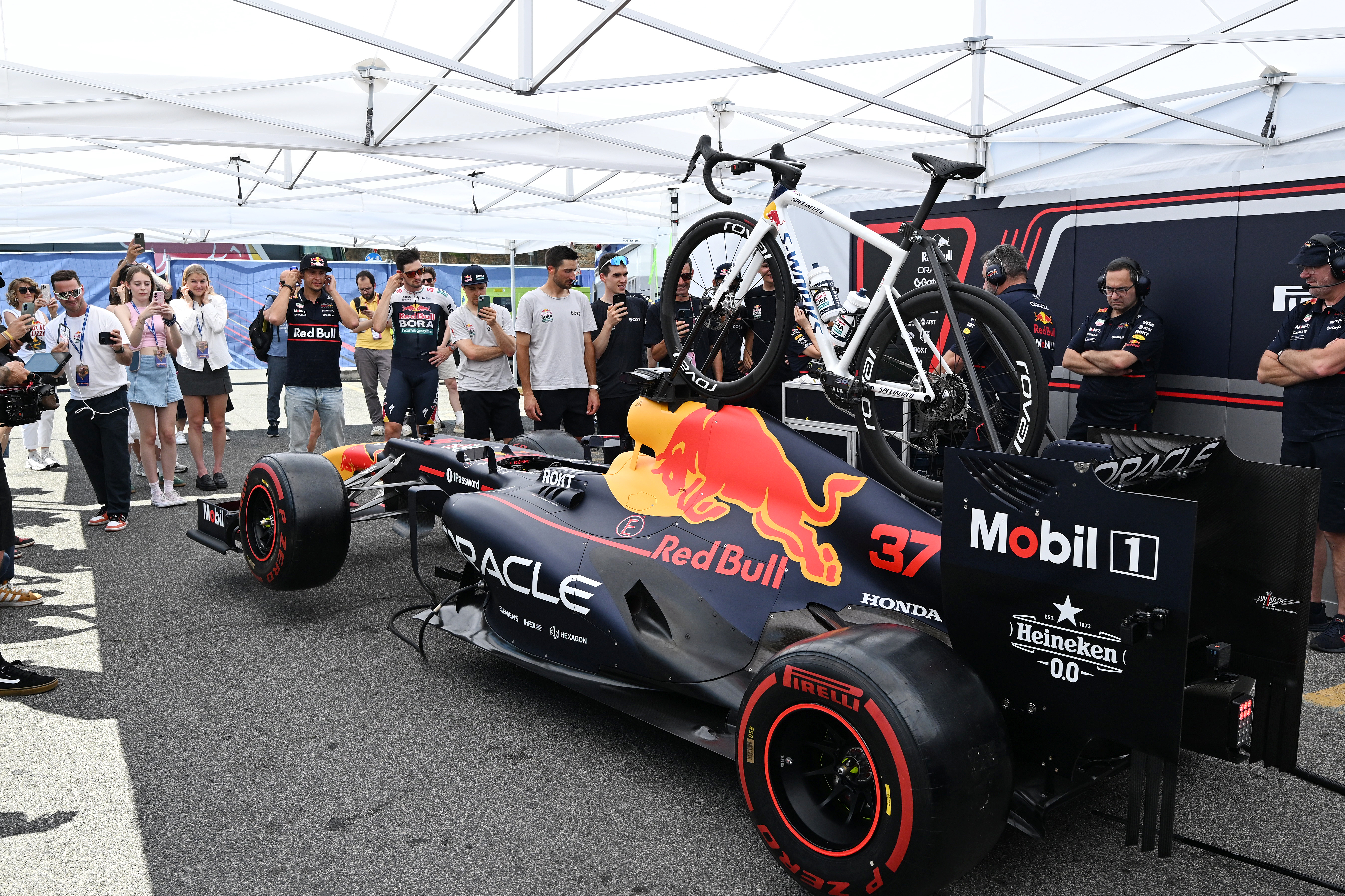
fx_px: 1083
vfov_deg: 44.9
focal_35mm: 29
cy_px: 448
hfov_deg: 63.7
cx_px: 672
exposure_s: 1/1250
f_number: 4.5
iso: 320
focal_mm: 19.5
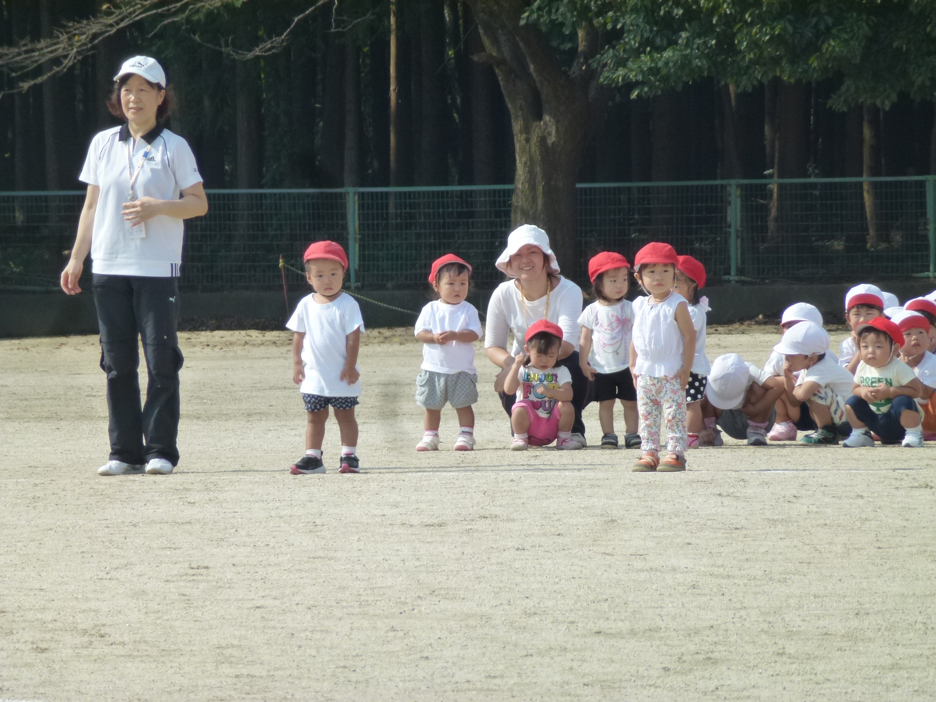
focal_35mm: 384
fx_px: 10383
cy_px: 351
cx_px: 468
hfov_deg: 5.2
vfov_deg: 3.9
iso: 160
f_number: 5.9
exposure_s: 1/400
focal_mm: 68.8
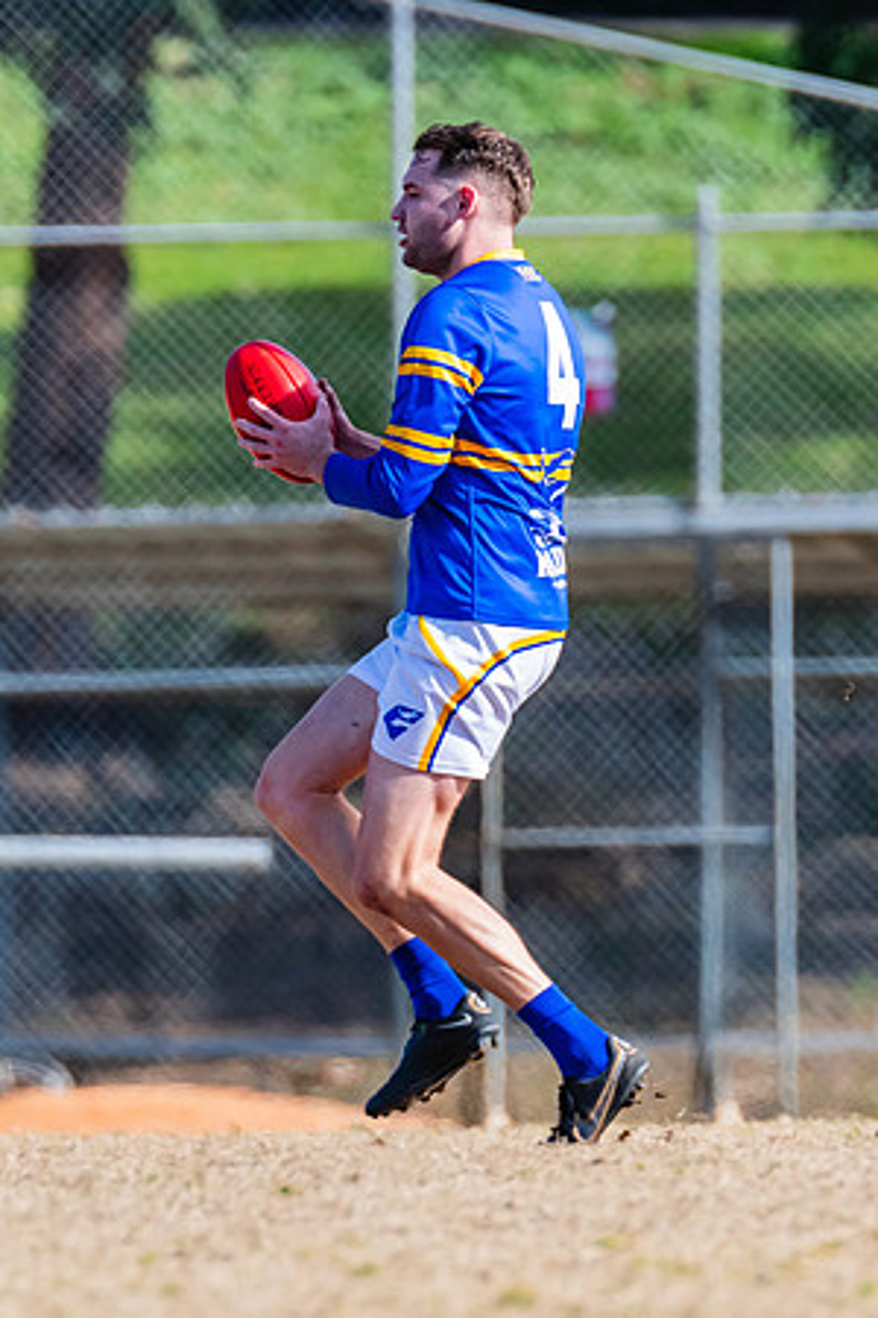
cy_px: 605
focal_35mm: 914
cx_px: 499
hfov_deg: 1.5
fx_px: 33445
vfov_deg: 2.3
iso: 640
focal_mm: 420
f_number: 6.3
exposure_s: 1/1600
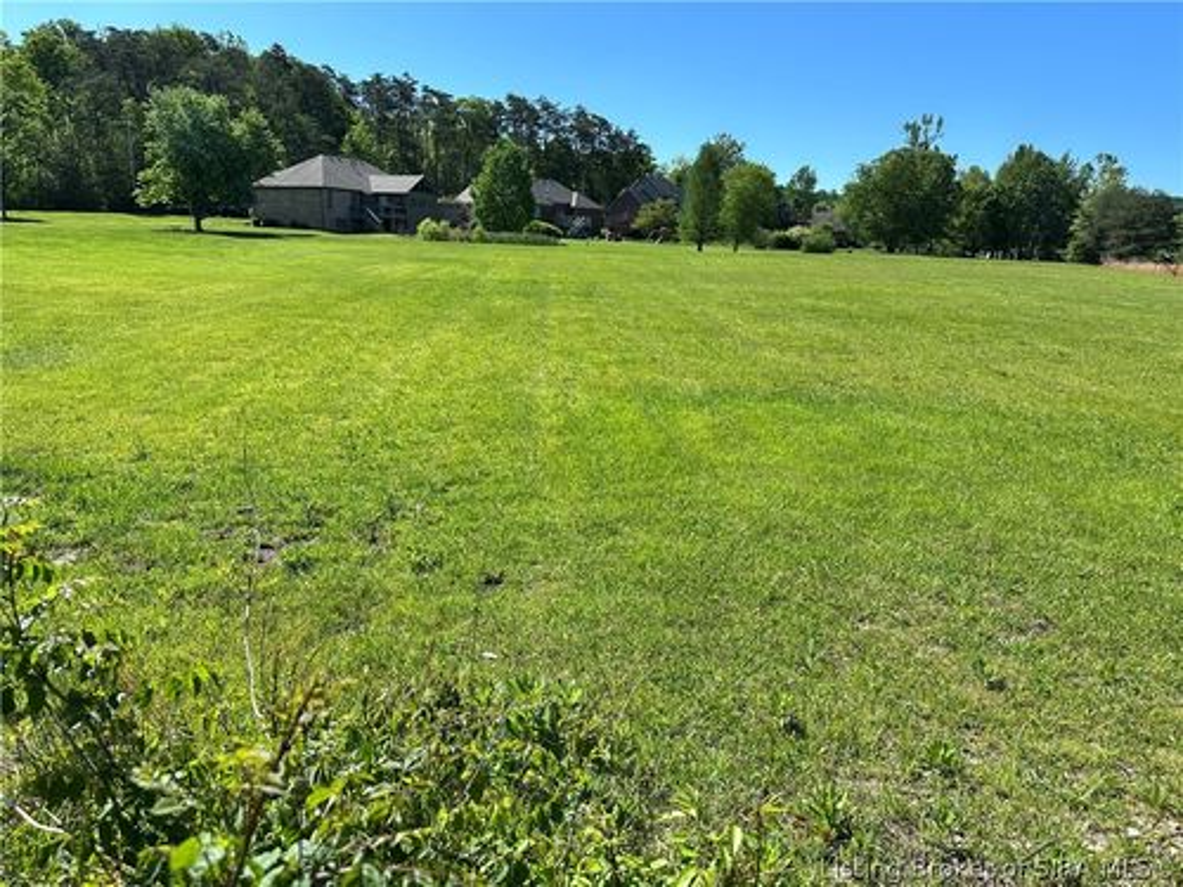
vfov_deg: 56.8
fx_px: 820
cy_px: 444
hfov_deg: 71.6
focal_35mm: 24
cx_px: 592
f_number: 1.78
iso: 80
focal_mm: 6.86
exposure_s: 1/3155
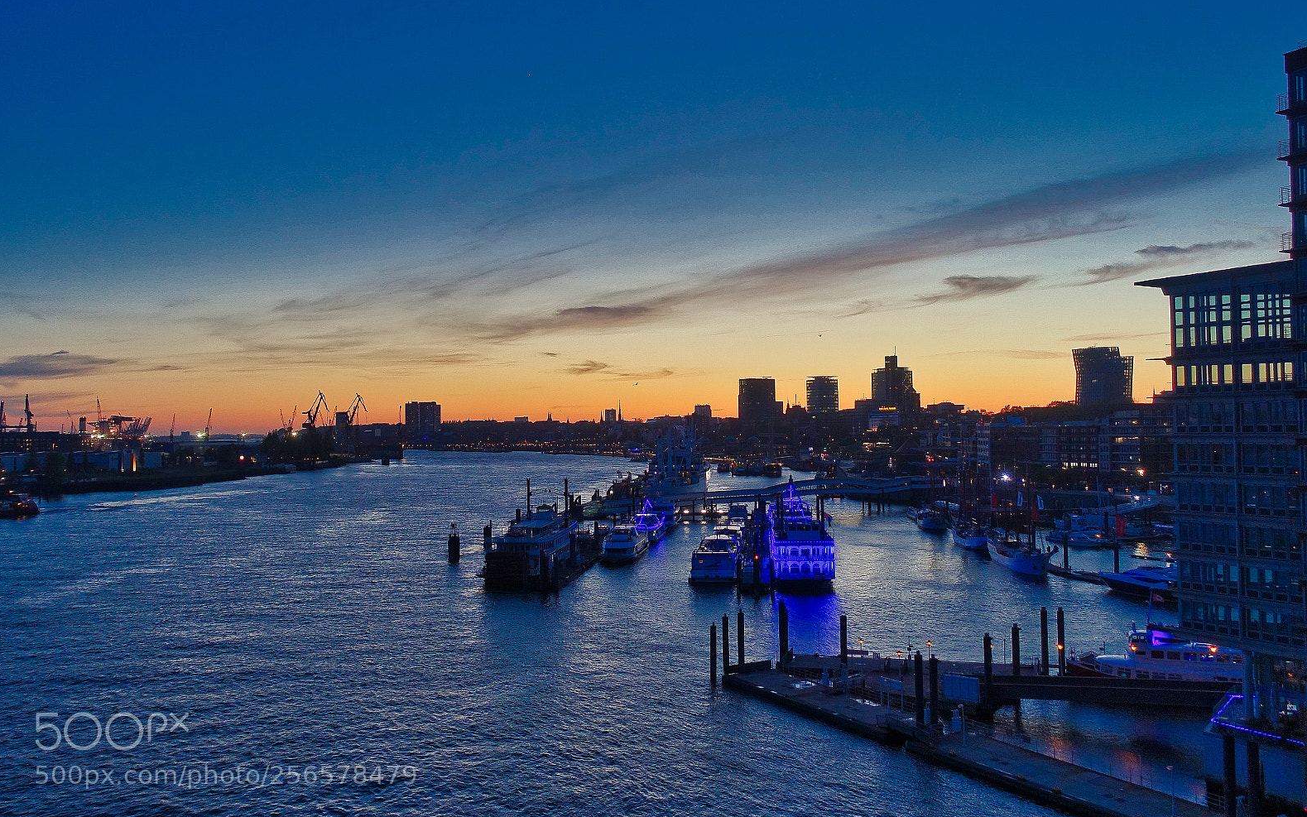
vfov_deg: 39.4
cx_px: 646
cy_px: 399
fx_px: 1140
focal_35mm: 32
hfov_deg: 59.7
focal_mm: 11.22
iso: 160
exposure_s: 1/40
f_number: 2.5
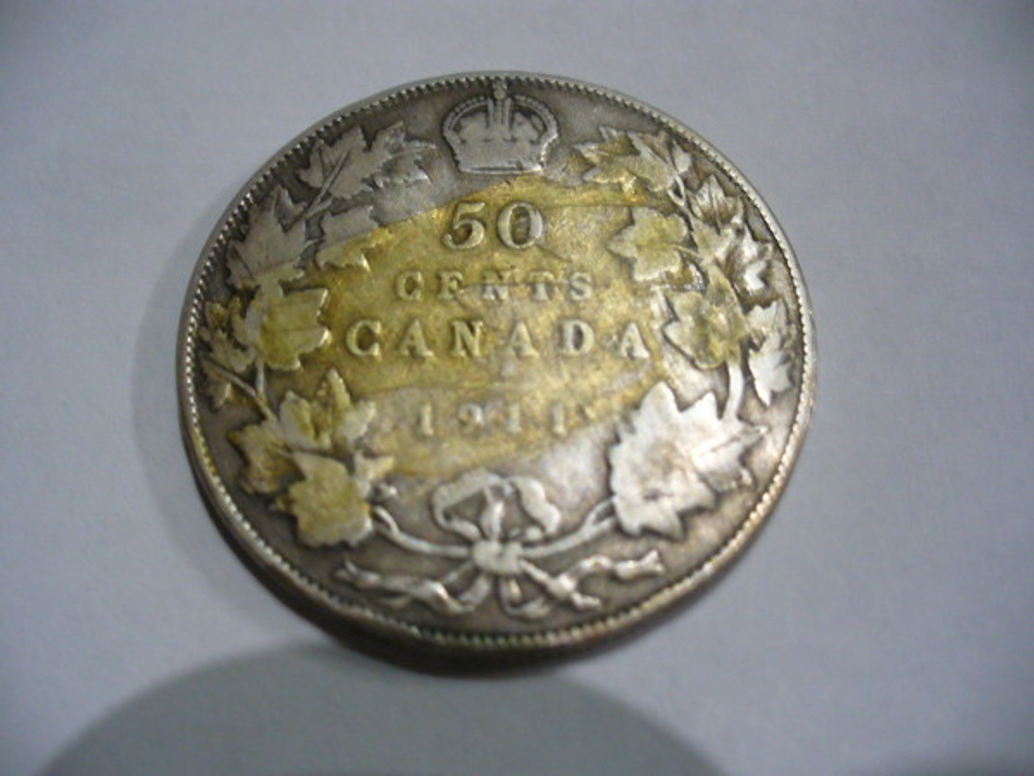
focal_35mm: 37
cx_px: 517
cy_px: 388
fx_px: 1105
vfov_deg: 38.7
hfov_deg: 50.1
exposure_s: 1/8
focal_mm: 6.1
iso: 200
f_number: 2.8
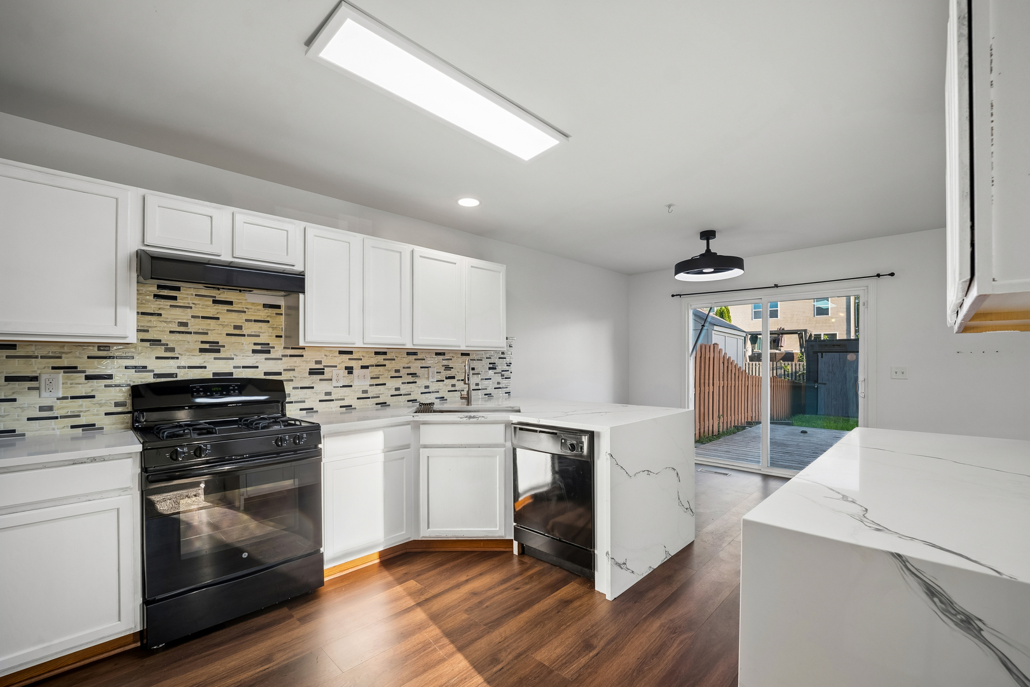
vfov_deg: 81.2
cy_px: 344
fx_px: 401
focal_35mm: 14
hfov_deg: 104.3
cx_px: 515
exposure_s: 1/40
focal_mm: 14
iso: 640
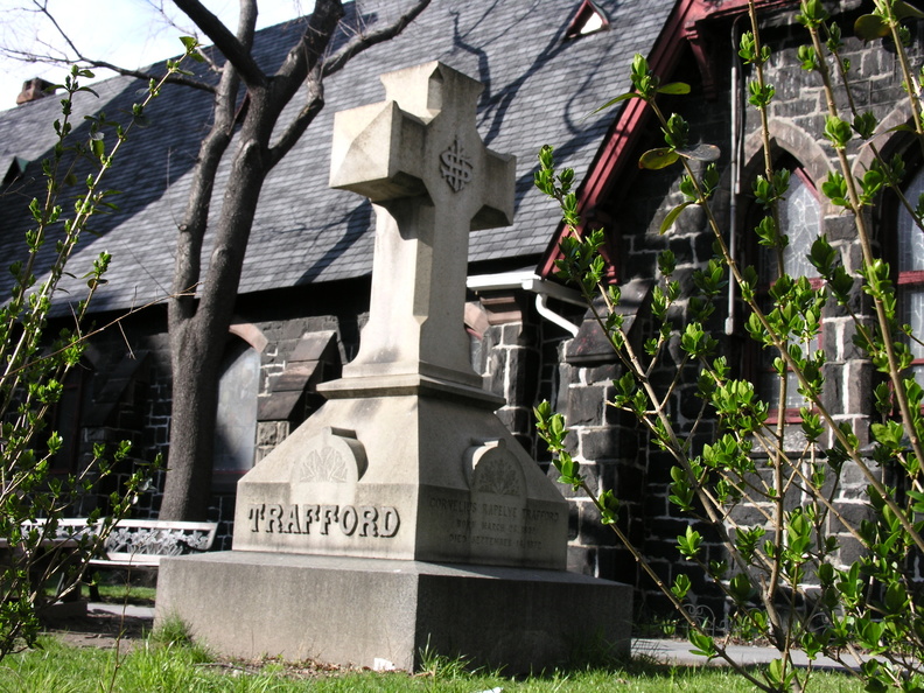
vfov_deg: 29.1
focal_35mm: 50
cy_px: 346
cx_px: 462
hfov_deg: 38.2
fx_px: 1335
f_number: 7.8
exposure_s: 1/77.5
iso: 50
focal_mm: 12.7
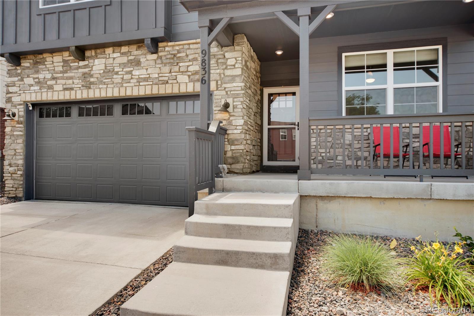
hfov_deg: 78.6
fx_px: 290
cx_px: 237
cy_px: 158
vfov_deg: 57.2
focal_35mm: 22
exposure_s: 1/200
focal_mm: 22
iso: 100
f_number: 8
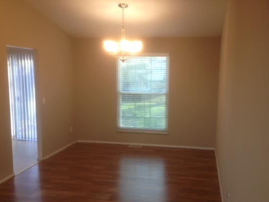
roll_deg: -1.0
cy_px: 119
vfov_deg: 34.3
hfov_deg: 44.8
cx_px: 140
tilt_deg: -6.0
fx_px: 326
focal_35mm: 42
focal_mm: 4.28
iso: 50
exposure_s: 1/30
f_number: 2.4
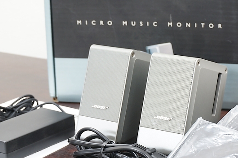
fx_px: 740
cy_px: 94
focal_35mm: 112
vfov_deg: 12.2
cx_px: 154
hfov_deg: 18.2
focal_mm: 44
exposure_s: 1/6
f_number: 6.3
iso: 200
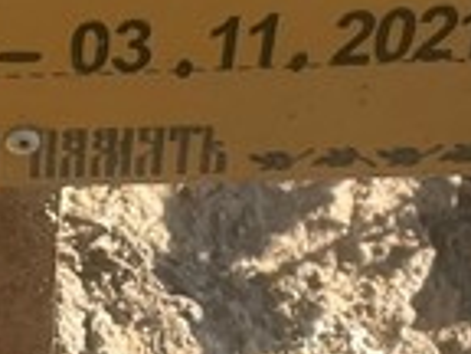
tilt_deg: -44.9
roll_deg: -2.5
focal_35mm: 144
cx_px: -95
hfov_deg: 13.3
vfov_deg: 10.3
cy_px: 180
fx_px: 1959
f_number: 1.6
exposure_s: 1/1221
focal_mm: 4.2
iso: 32
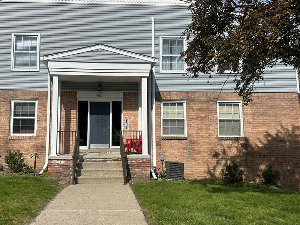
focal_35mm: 31
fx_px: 269
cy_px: 111
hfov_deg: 57.7
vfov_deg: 45.5
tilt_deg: +7.1
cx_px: 113
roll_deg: -0.5
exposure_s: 1/8929
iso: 80
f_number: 1.78
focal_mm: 6.86
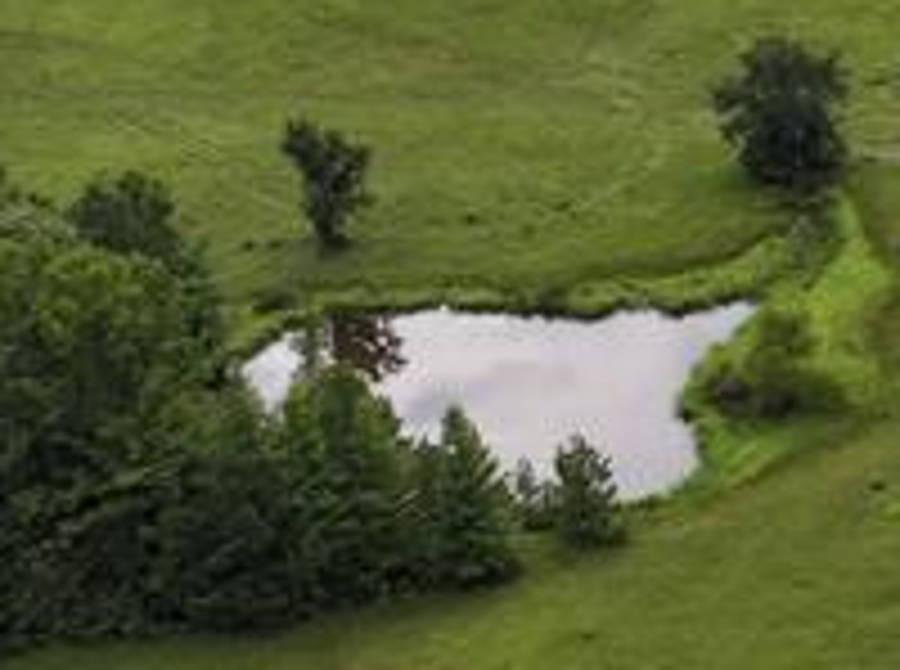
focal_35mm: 123
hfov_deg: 12.7
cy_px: 18
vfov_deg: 11.9
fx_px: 3190
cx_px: 2124
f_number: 2.8
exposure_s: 1/80
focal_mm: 12.29
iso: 150
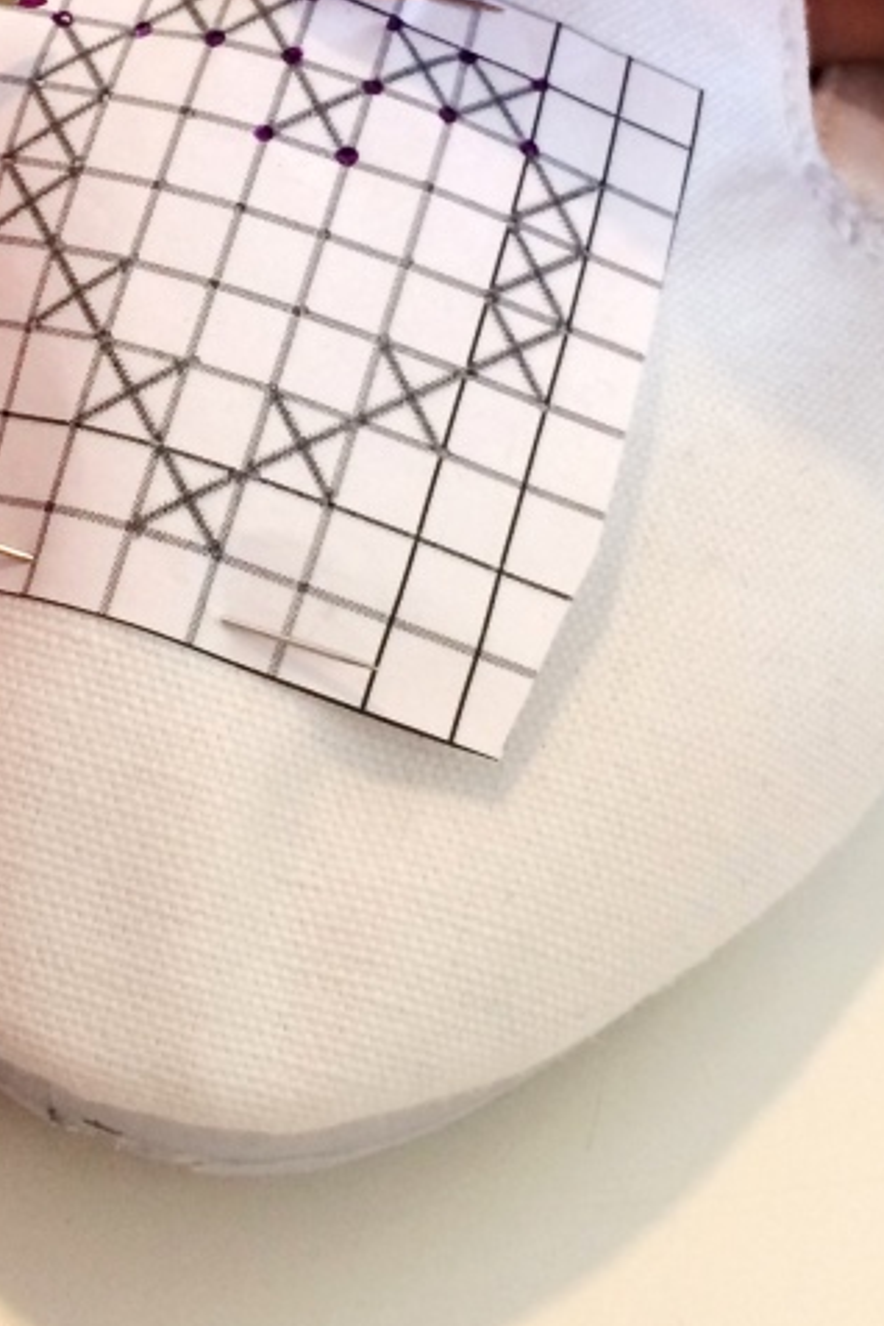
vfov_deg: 29.1
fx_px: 2468
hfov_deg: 19.9
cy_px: 189
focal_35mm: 67
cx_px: 92
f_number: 2.2
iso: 125
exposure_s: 1/33
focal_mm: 4.12
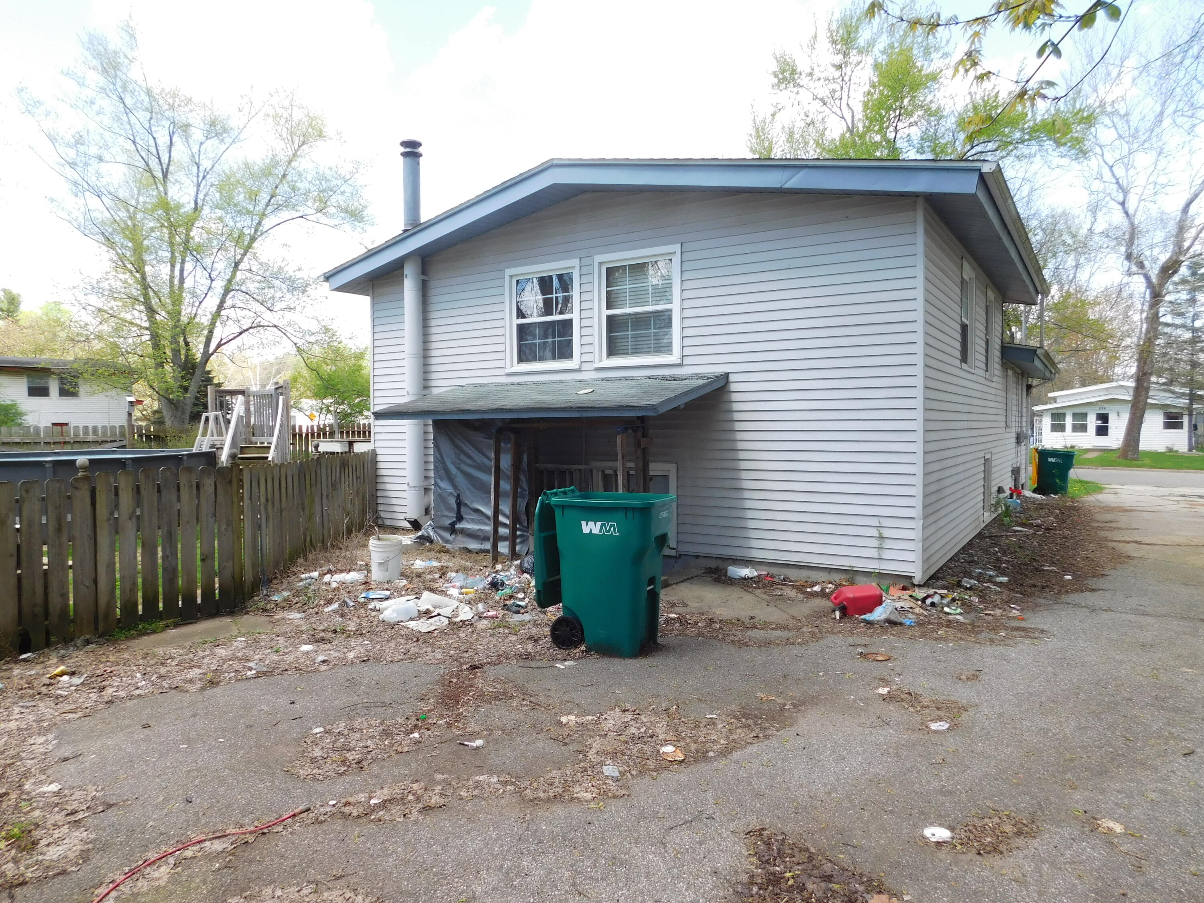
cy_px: 452
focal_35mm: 23
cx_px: 602
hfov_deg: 73.9
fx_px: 800
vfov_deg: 58.9
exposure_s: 1/320
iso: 125
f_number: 3
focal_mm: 4
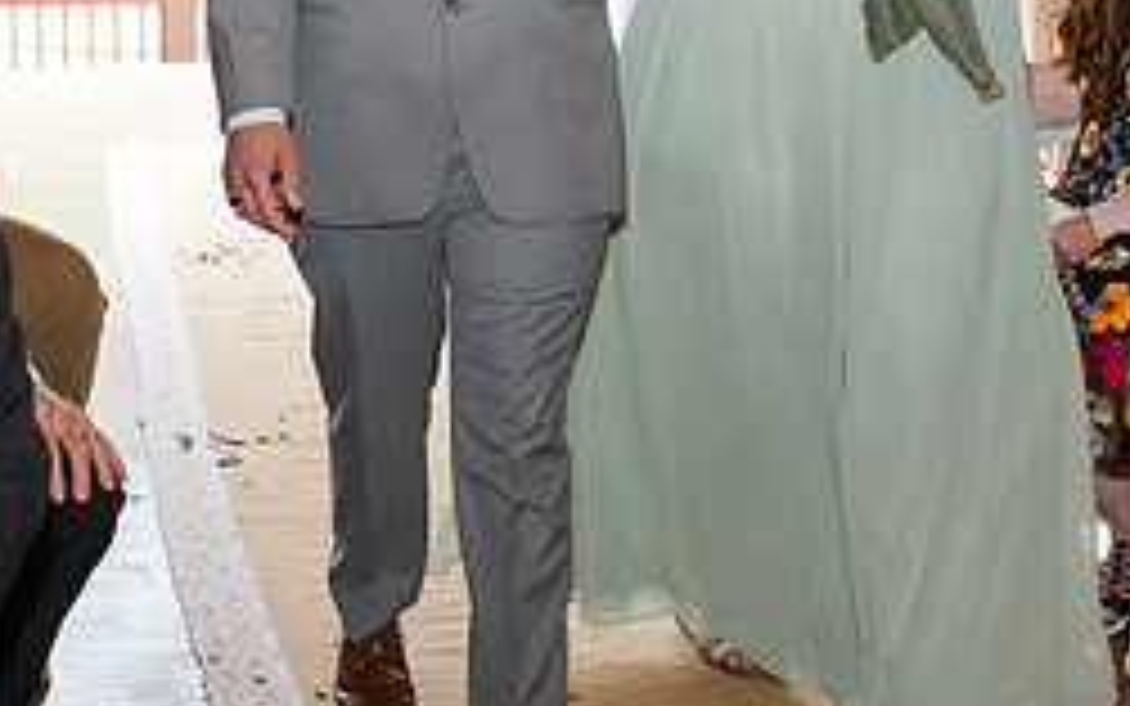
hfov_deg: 21.6
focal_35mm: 96
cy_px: -40
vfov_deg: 13.4
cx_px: 712
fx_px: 2957
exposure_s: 1/200
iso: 560
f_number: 3.2
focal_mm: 35
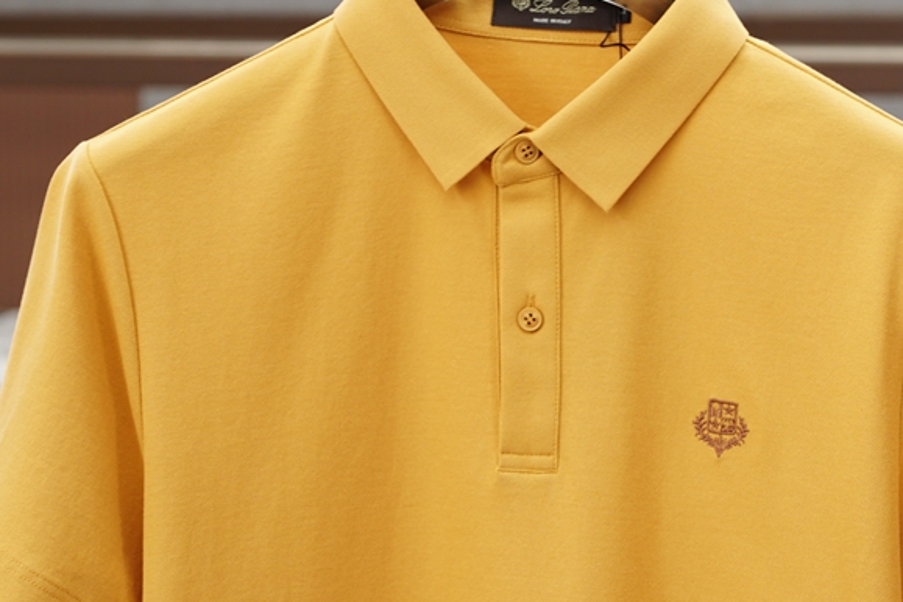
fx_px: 3511
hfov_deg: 14.6
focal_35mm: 140
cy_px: 303
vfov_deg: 9.8
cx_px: 533
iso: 250
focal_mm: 50
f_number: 3.5
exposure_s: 1/125
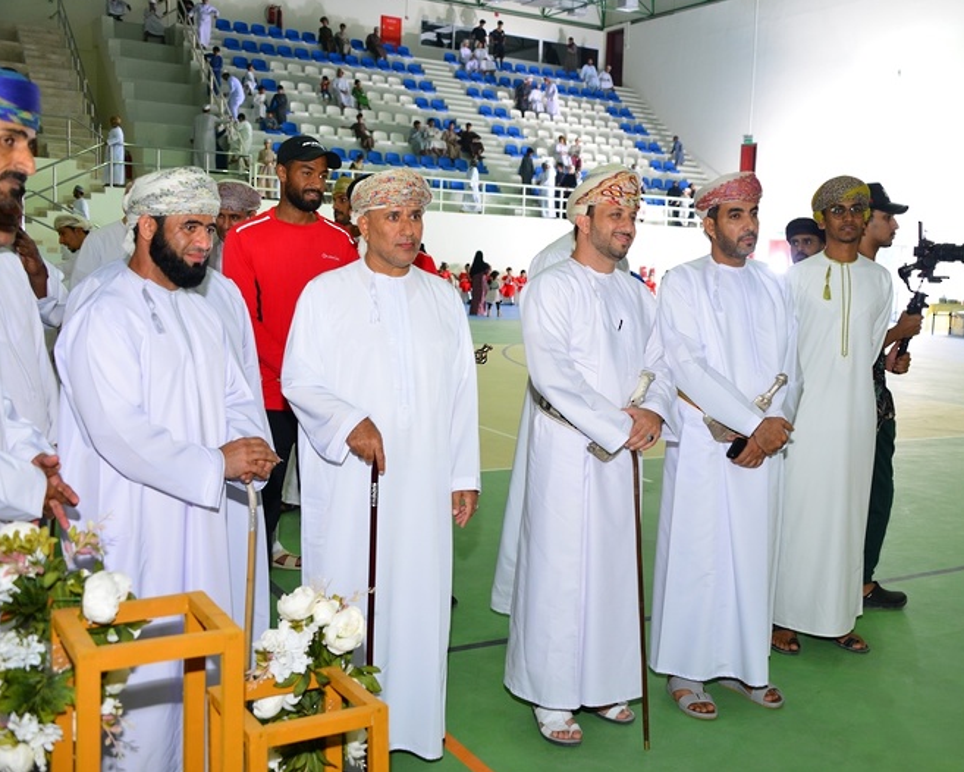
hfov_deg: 45.6
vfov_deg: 37.4
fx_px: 1142
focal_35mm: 40
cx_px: 562
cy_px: 383
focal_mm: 35
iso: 800
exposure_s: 1/250
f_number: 4.5
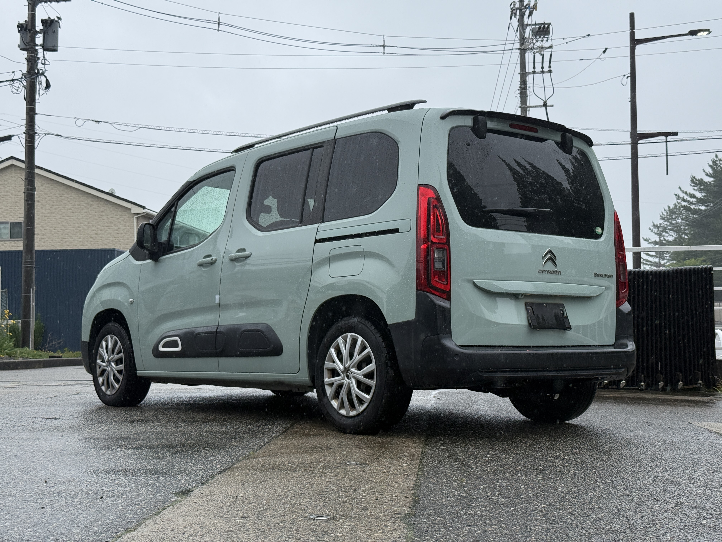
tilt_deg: +3.2
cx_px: 361
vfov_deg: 30.3
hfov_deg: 39.7
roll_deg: +0.6
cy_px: 271
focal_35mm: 48
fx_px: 1001
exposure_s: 1/962
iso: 80
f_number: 1.78
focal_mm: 6.76
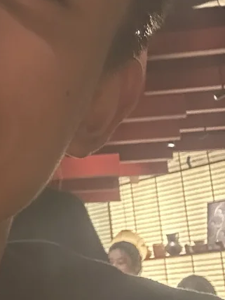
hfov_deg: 13.6
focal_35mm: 101
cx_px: -139
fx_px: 875
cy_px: 93
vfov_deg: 19.4
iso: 320
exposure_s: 1/51
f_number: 1.9
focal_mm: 2.69
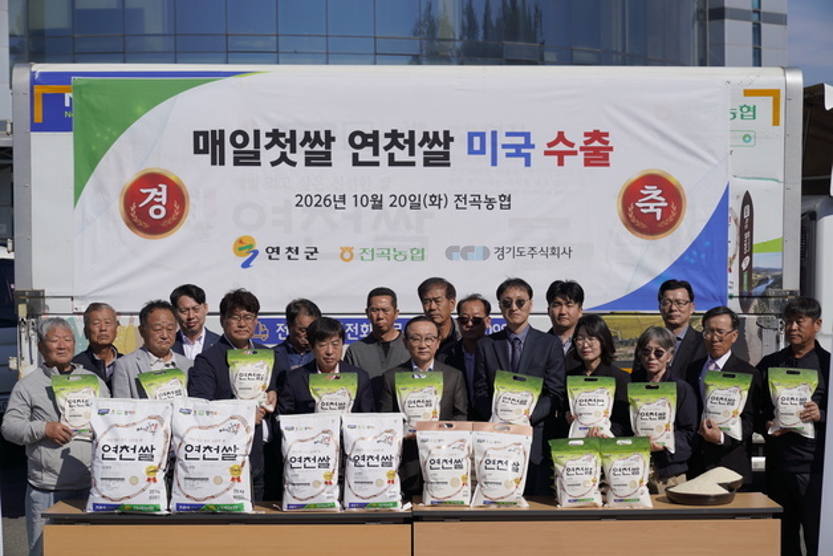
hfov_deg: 28.8
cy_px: 278
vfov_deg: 19.5
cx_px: 416
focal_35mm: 70
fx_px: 1620
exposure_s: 1/1600
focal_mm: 70
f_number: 5
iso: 100
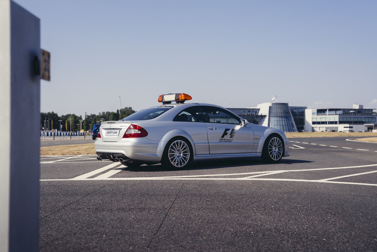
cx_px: 188
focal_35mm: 45
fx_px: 471
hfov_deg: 43.6
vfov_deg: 29.9
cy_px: 126
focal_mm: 45
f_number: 3.2
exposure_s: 1/500
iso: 125
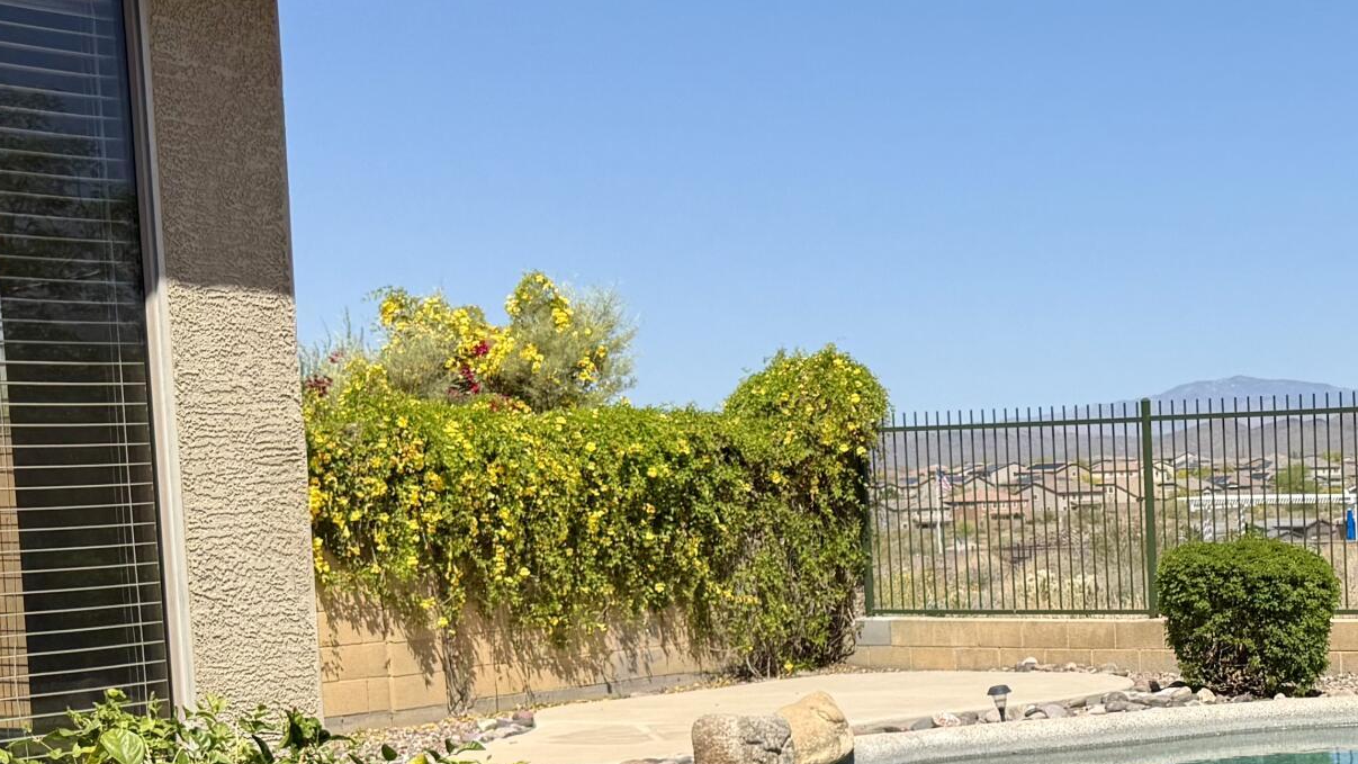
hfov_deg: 30.6
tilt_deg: -4.8
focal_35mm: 65
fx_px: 2341
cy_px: 687
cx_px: 1283
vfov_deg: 18.2
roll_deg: +2.0
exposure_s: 1/7353
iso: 80
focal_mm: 6.76
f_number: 1.78
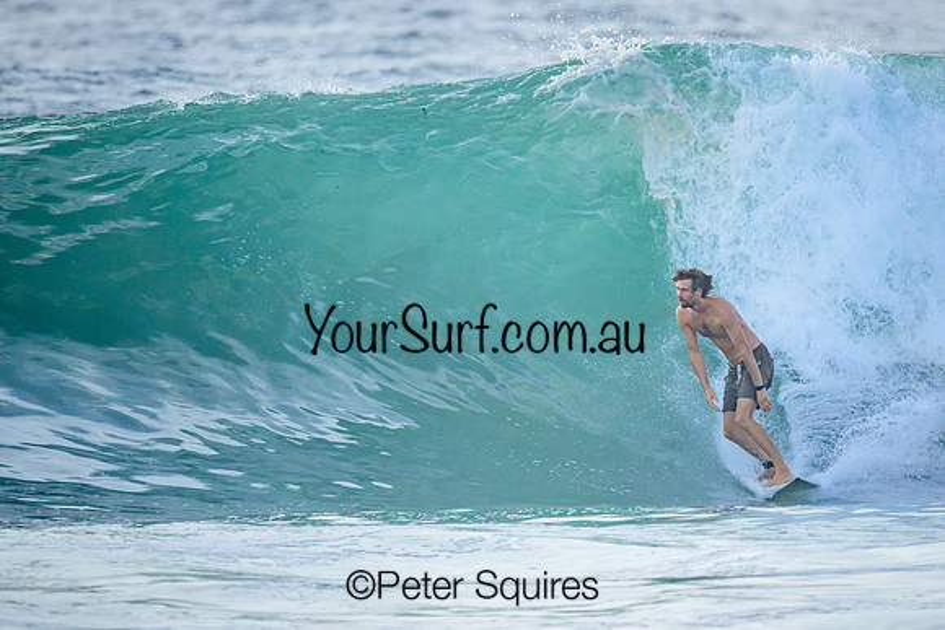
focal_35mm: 1099
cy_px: 329
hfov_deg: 1.9
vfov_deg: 1.3
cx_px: 578
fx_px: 28866
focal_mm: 800
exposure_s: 1/2500
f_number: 6.3
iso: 720
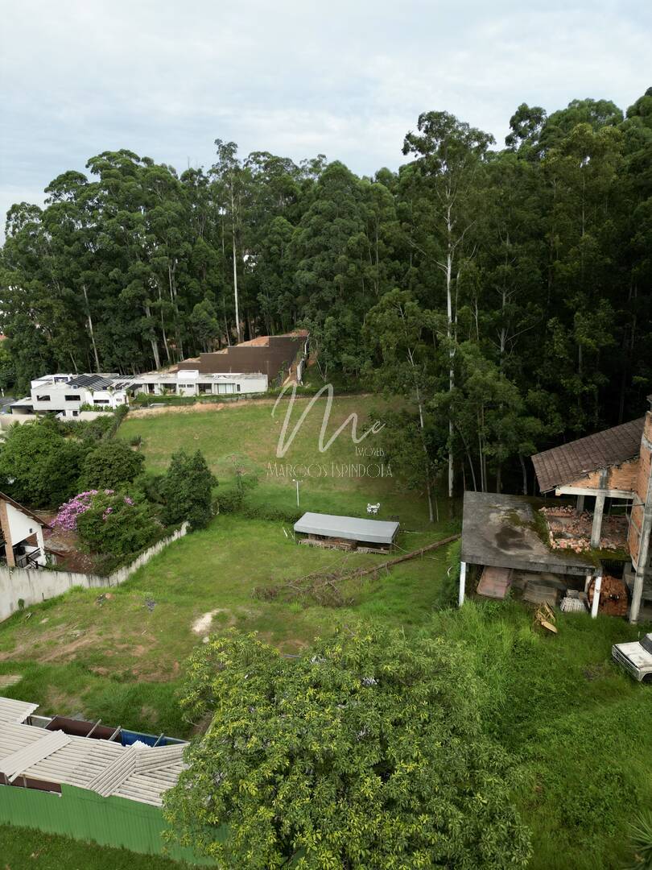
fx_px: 603
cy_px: 435
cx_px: 326
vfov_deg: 71.6
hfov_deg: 56.8
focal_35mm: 24
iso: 100
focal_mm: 6.72
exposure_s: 1/1000
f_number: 1.7
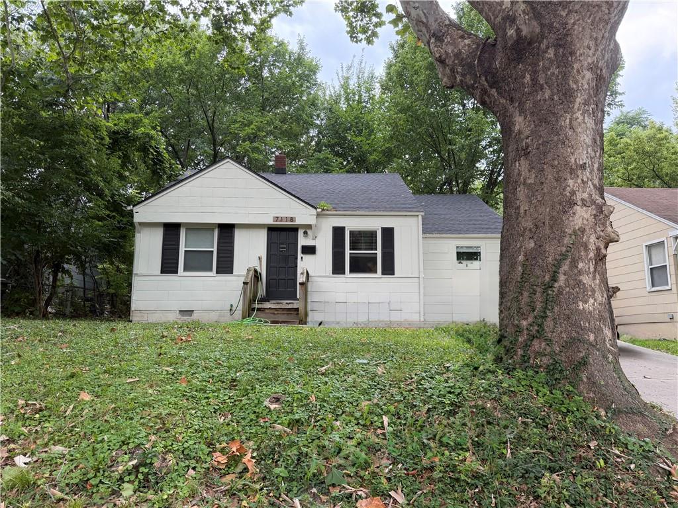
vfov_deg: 56.8
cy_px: 254
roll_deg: -0.6
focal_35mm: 24
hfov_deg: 71.6
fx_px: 470
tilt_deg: +9.1
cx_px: 339
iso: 100
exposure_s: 1/426
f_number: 1.78
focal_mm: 6.76
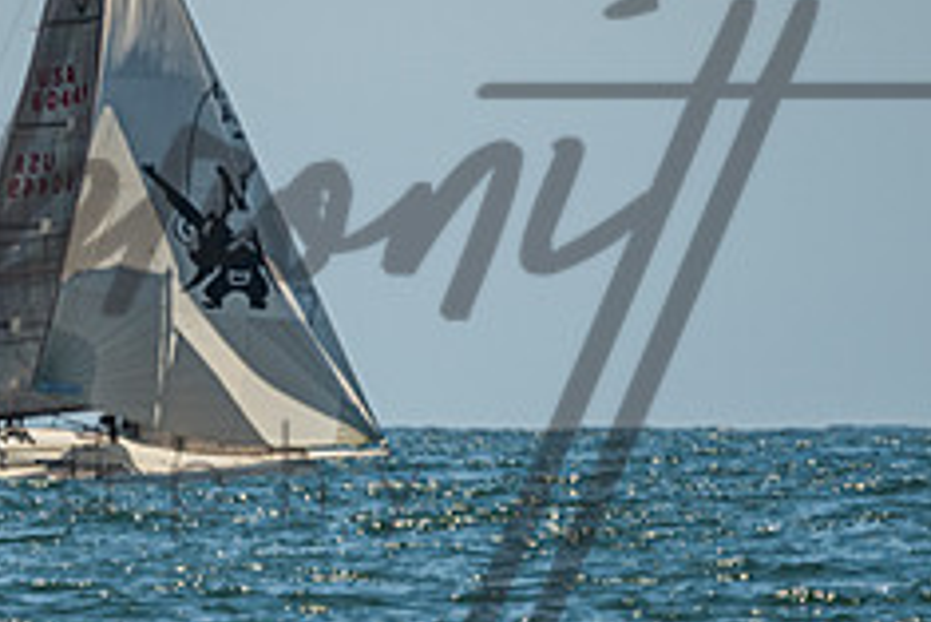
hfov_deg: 1.6
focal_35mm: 1313
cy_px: 383
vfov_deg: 1.0
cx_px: 294
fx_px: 33975
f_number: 5.6
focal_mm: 400
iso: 320
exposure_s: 1/800
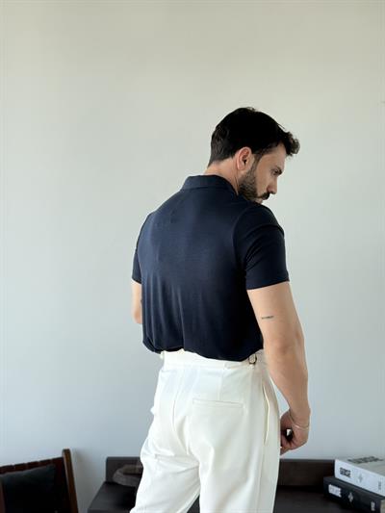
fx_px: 712
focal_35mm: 48
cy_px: 256
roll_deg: -0.4
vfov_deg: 39.6
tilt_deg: +1.8
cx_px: 192
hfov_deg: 30.3
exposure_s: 1/409
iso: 64
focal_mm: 6.76
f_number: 1.78
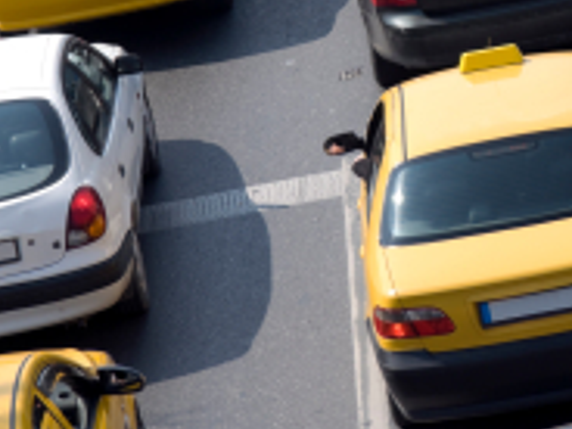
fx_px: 4395
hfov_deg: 7.4
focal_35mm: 266
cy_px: -6
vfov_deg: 5.6
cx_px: 378
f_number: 4
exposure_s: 1/800
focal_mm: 80
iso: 100
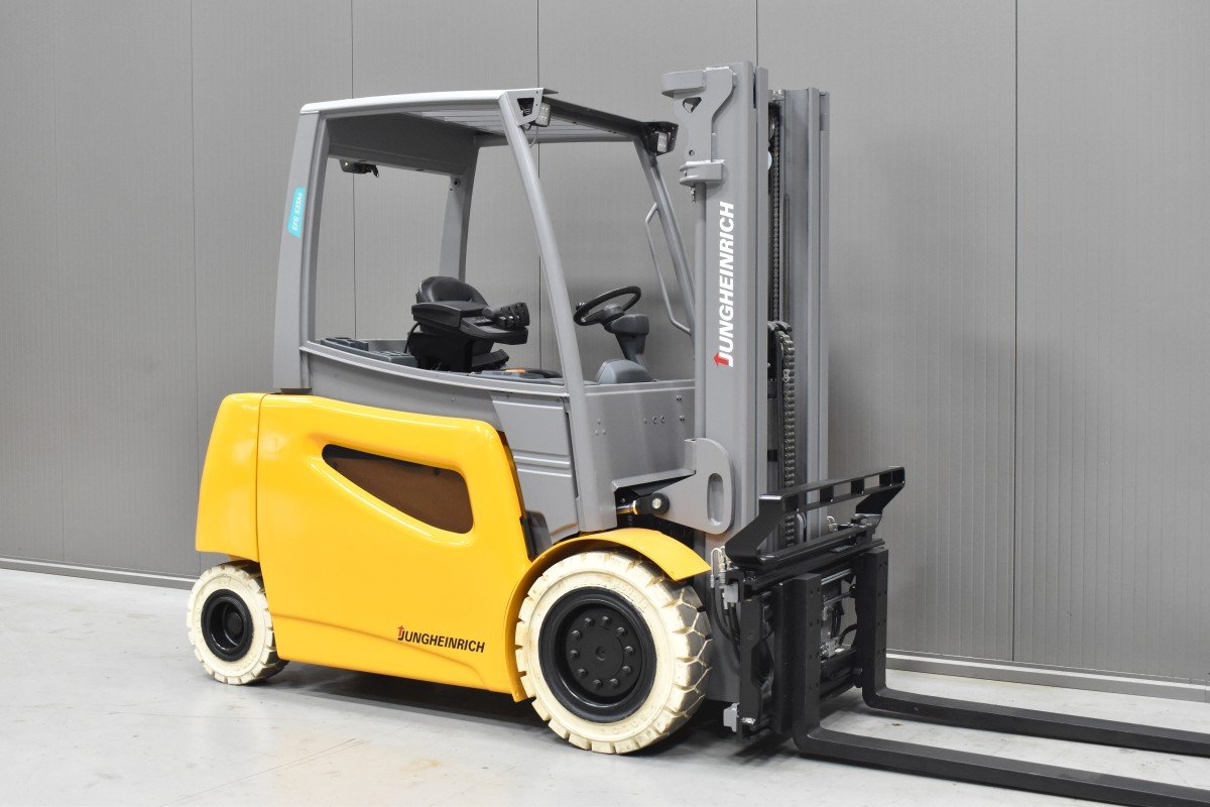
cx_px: 605
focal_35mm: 44
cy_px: 404
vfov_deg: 30.8
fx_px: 1462
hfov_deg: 45.0
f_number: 6.3
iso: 2000
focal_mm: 29
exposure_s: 1/30
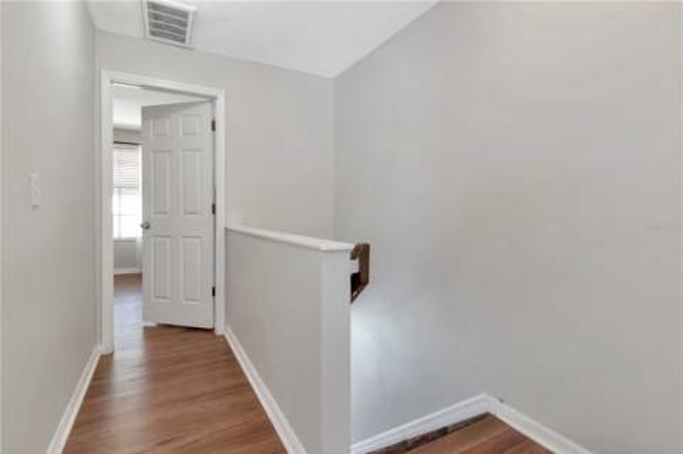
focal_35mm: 16
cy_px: 227
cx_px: 342
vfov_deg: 71.9
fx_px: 313
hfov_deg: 95.0
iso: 800
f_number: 16
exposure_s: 1/2
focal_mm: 11
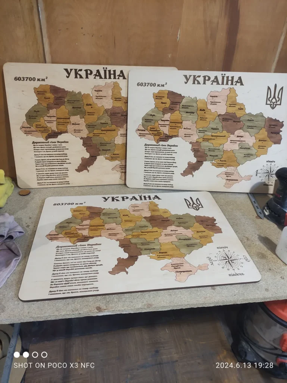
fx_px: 276
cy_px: 192
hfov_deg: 54.9
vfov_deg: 69.4
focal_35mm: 25
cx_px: 144
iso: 765
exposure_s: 1/33
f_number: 1.89
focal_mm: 5.43
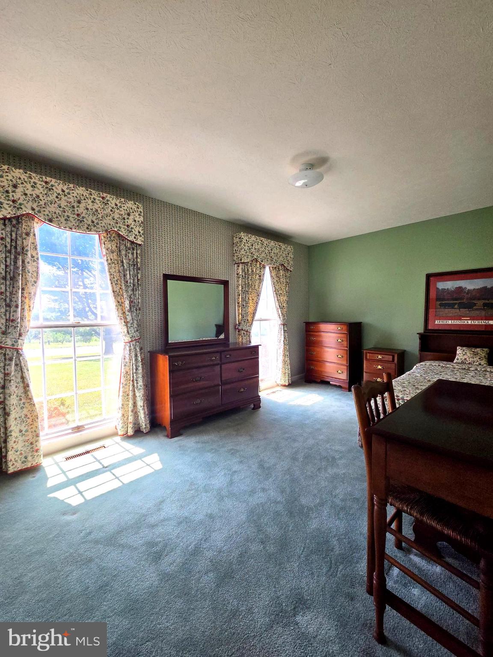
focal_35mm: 13
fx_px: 247
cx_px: 246
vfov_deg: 106.2
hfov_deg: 89.9
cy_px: 328
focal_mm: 2.2
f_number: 2.2
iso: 100
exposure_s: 1/553
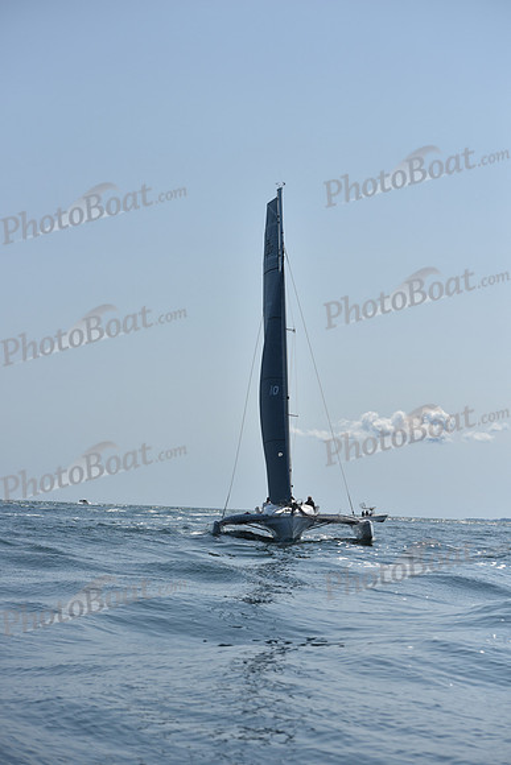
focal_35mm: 98
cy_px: 382
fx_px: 2085
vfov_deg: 20.8
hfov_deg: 14.0
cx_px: 256
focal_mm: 98
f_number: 5
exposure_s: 1/5000
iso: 250
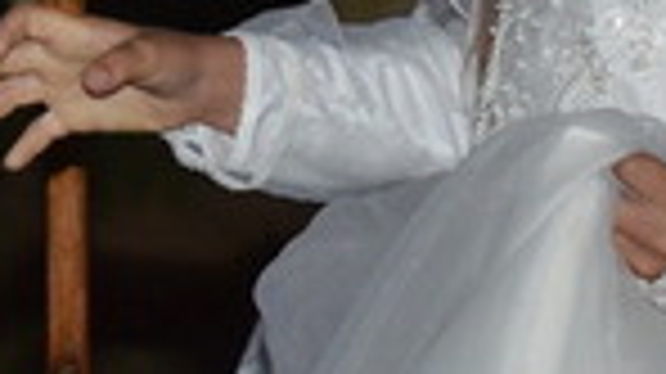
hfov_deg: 4.1
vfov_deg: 2.3
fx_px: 9282
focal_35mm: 526
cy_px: -671
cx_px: 526
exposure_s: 1/60
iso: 1600
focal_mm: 70
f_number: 4.5
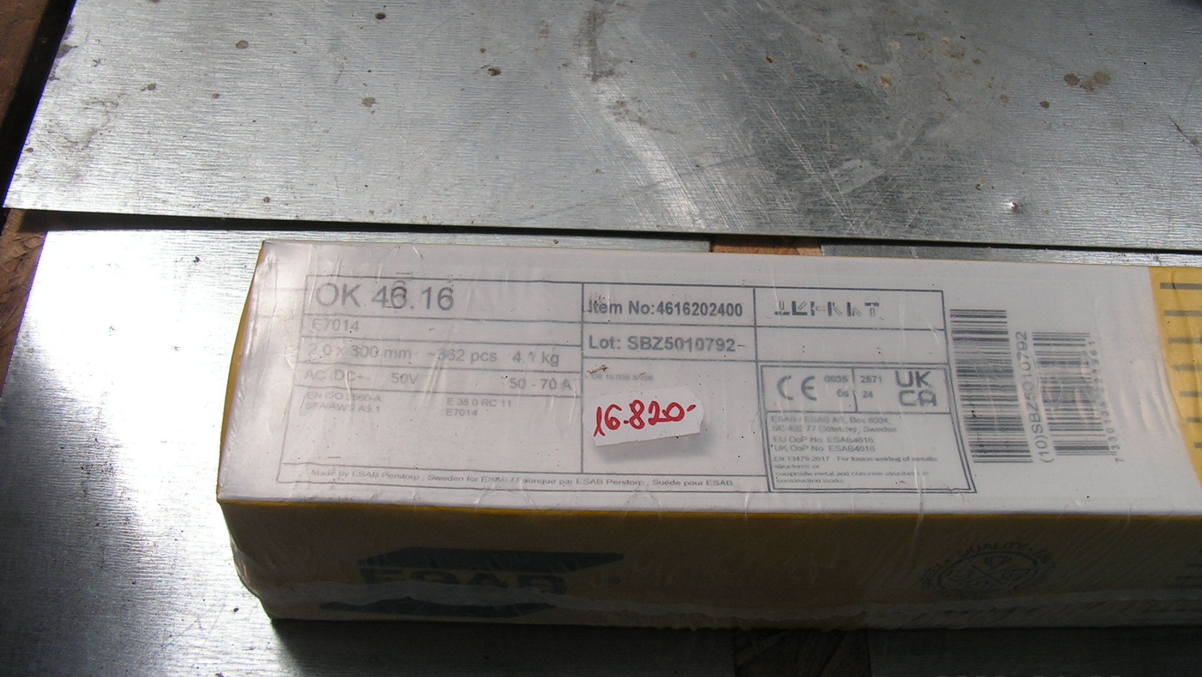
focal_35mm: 40
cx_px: 612
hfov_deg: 50.5
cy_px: 323
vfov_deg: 29.7
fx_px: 1275
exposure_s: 1/800
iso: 64
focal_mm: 6
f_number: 4.8
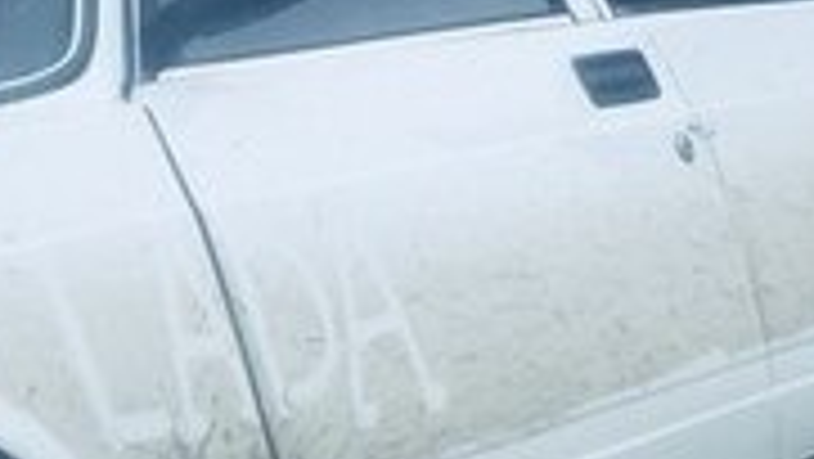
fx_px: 2483
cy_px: 709
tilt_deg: -2.7
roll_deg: +17.8
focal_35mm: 115
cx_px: -18
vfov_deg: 10.2
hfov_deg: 18.1
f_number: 2.2
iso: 32
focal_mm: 4.15
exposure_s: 1/302
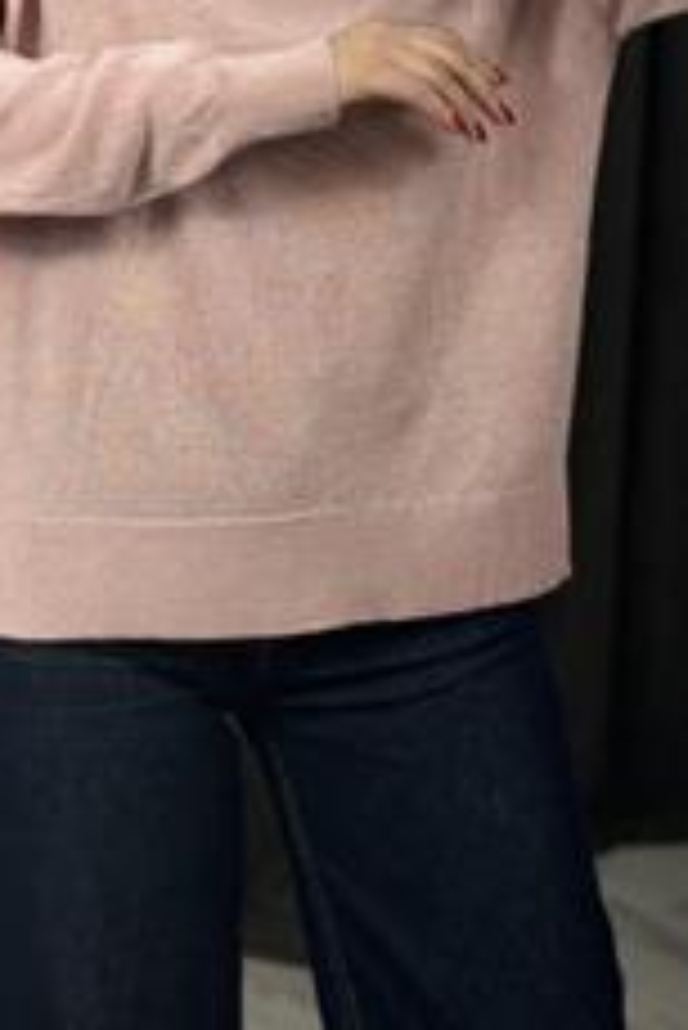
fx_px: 2576
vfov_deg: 22.4
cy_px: 268
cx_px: 225
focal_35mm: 90
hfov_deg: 15.2
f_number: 1.78
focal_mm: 6.86
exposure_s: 1/141
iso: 80
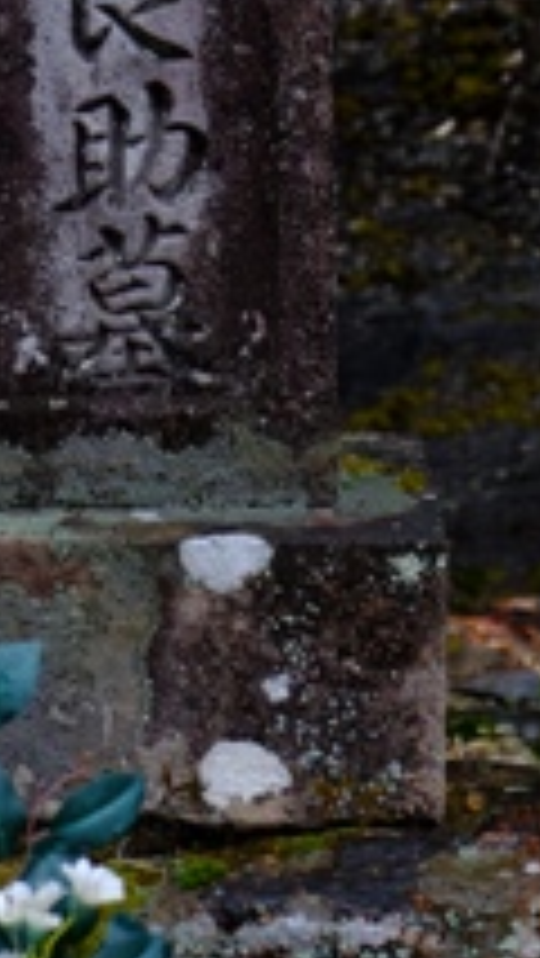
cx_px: 151
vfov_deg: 16.5
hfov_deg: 9.3
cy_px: 454
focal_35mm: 130
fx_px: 3305
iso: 800
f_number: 3.6
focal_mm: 39
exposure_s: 1/1250
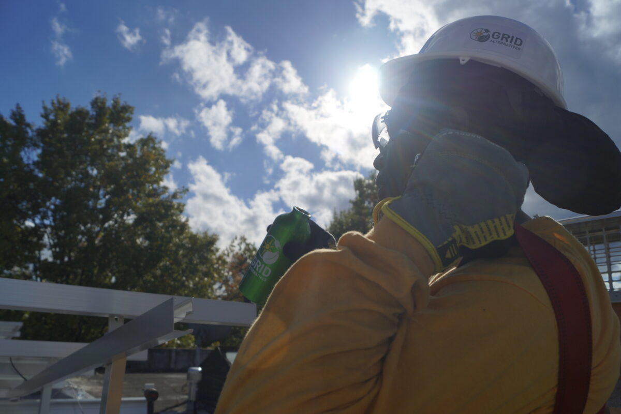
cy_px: 207
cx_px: 310
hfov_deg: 67.4
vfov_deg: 47.9
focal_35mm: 27
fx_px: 466
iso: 100
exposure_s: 1/2500
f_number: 5.6
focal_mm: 18
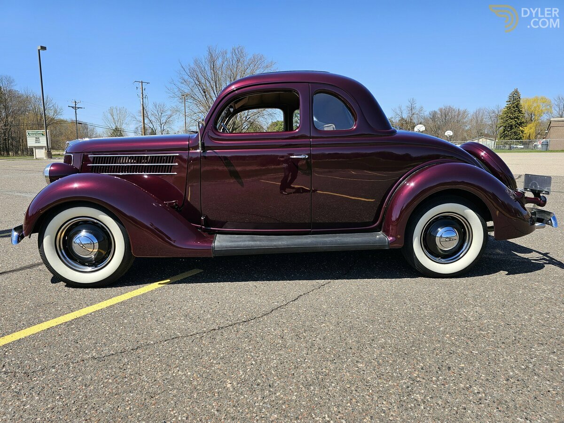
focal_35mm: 23
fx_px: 375
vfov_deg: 58.9
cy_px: 212
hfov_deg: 73.9
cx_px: 282
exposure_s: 1/532
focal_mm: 6.3
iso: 10
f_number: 1.7
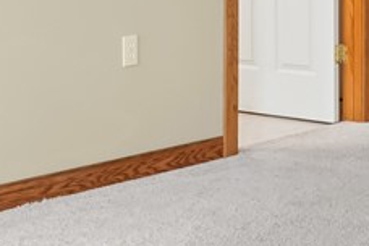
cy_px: -166
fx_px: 1220
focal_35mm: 119
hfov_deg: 16.9
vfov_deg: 10.9
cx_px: 358
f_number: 10
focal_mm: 16
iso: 400
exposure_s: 1/8
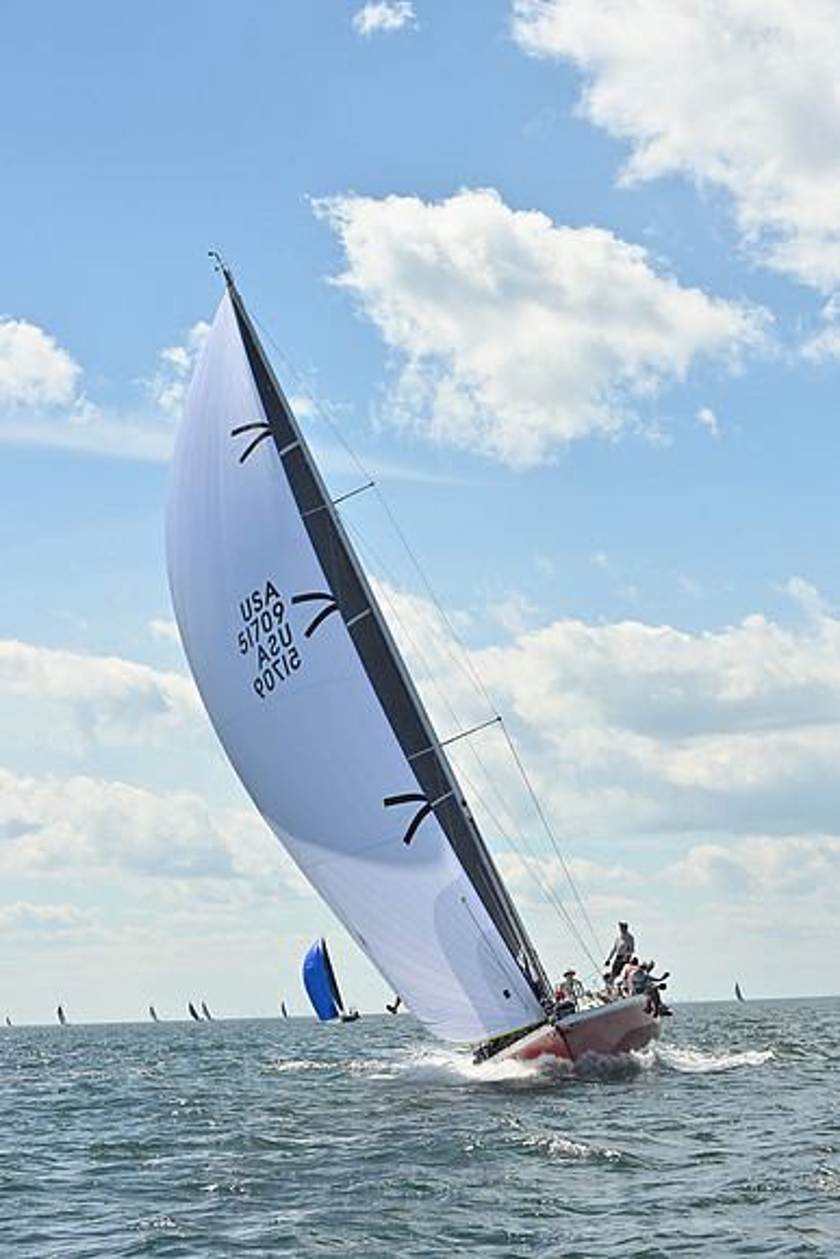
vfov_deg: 28.8
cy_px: 630
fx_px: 2448
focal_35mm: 70
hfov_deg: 19.5
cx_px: 420
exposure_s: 1/1000
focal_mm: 70
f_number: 10
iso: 250
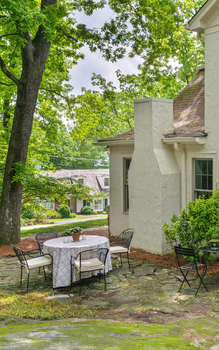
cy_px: 174
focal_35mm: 45
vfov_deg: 44.4
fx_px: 430
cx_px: 217
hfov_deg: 27.1
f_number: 7.1
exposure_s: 1/160
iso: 320
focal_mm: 29
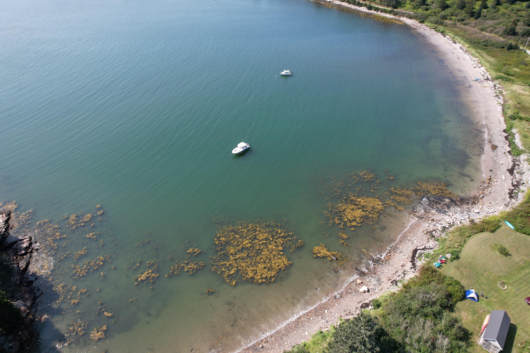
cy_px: 176
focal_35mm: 22
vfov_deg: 57.2
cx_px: 265
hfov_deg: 78.6
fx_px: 324
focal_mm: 8.38
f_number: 2.8
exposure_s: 1/800
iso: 100
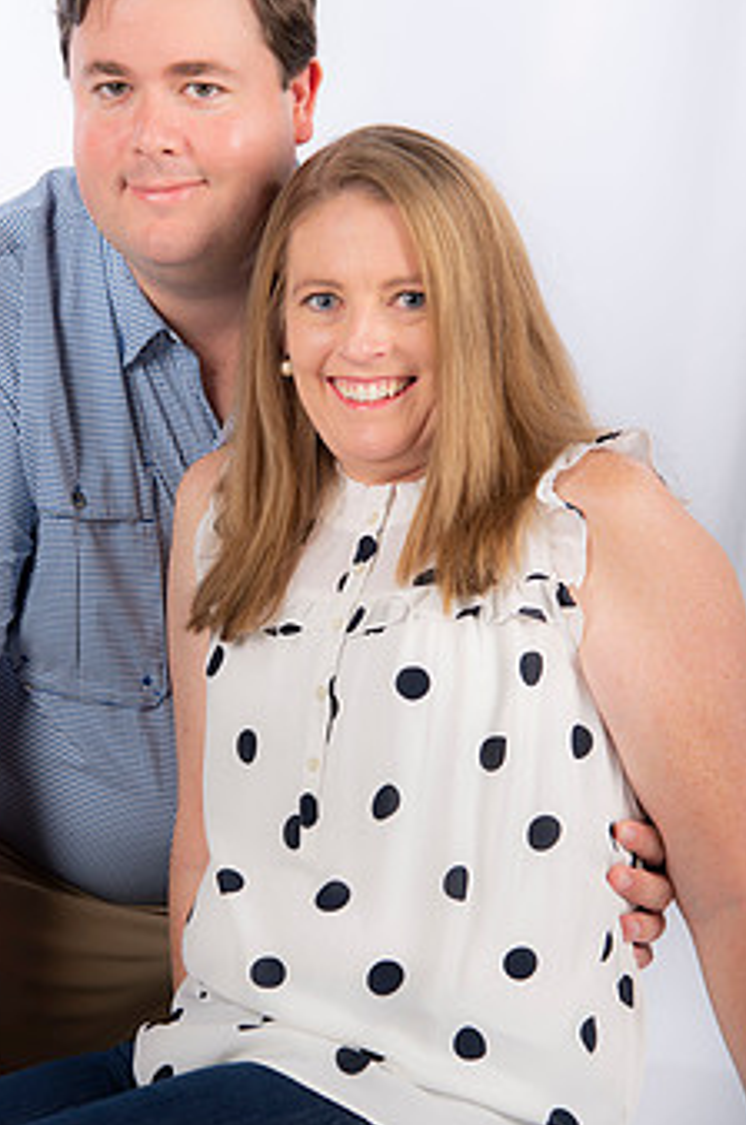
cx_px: 258
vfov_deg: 20.4
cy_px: 496
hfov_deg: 13.6
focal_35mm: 100
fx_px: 3121
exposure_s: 1/200
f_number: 5
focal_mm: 75
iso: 100
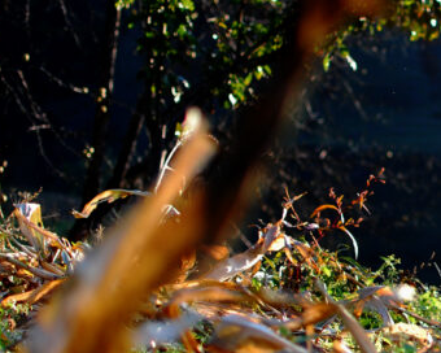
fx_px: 1937
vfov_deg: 10.4
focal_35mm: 148
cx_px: 614
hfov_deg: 12.5
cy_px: 112
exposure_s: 1/1600
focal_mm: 35
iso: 400
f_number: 1.8
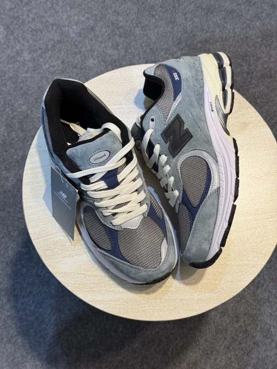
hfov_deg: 30.3
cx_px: 138
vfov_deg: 39.7
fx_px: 512
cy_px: 184
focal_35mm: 48
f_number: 1.78
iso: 64
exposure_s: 1/50
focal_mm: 6.76
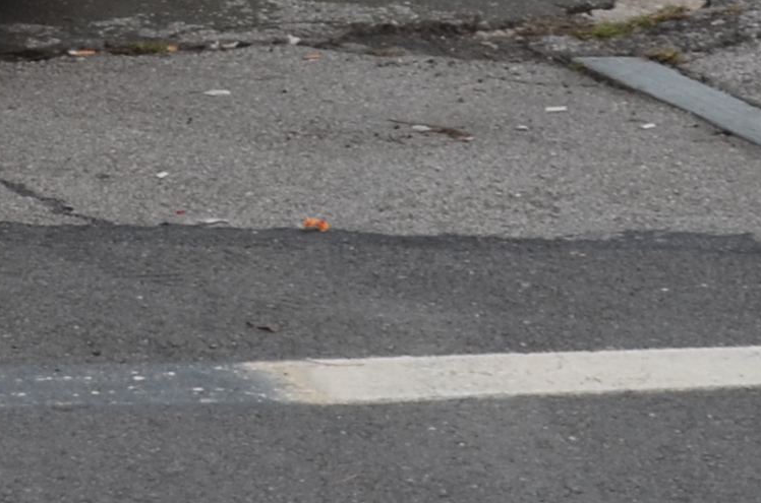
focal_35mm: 178
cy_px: -993
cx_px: -206
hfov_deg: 11.3
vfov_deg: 6.9
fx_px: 3754
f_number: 5.6
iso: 200
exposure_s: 1/125
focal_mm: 18
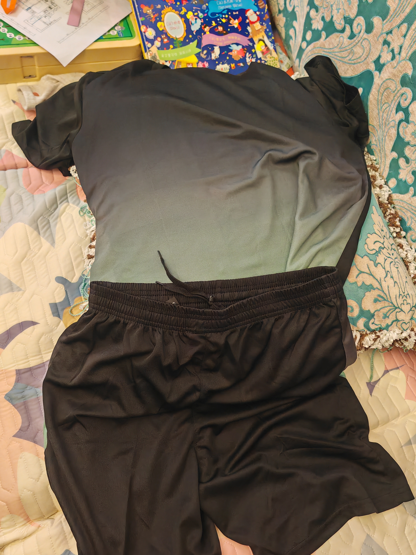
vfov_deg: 54.0
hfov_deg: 41.8
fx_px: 545
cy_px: 278
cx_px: 208
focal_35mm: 34
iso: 800
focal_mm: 7.62
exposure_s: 1/130
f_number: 1.6
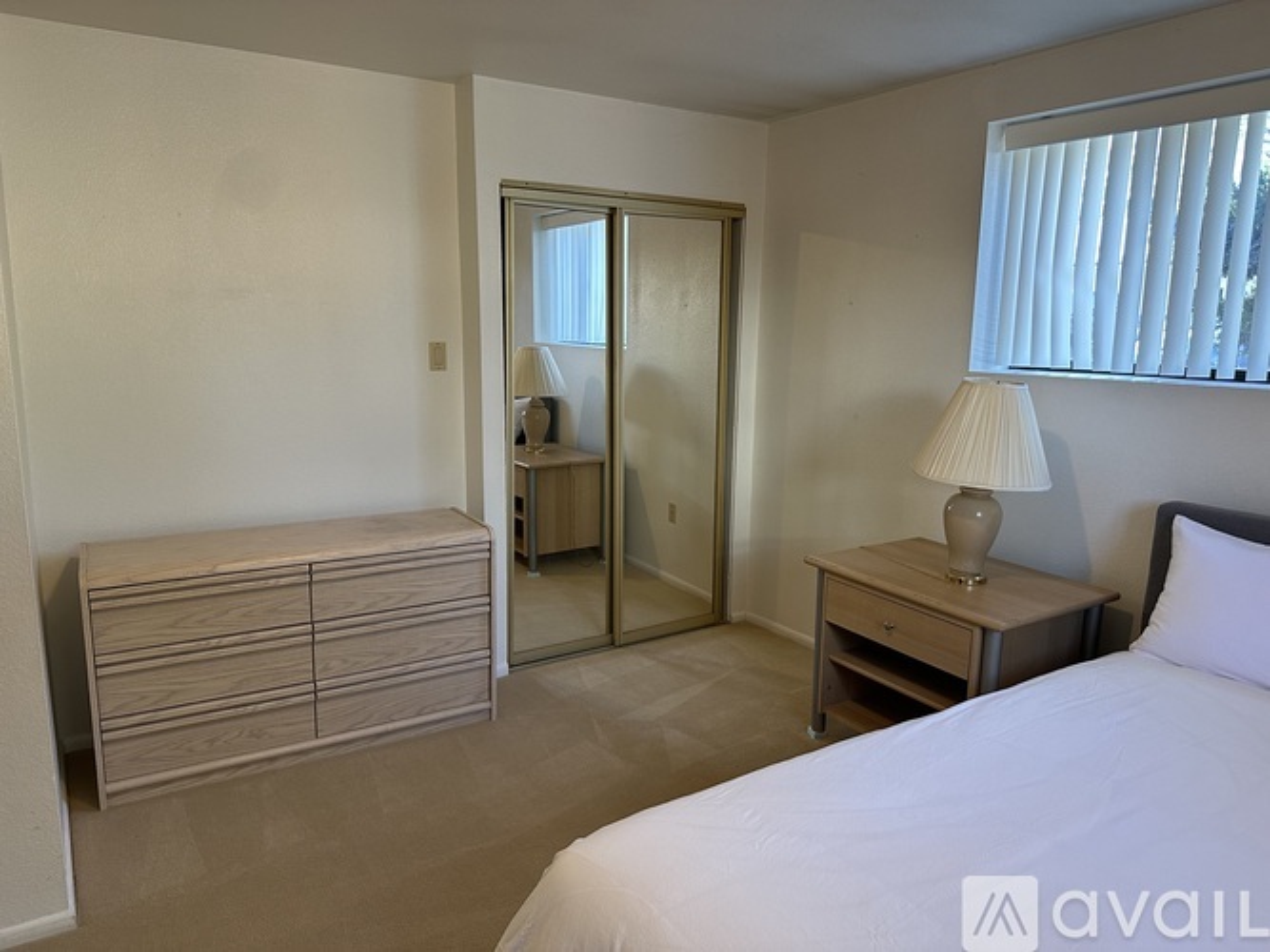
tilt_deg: -9.2
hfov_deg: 71.6
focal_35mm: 24
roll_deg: -0.6
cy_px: 476
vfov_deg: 56.8
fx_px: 880
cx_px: 635
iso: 200
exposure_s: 1/120
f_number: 1.78
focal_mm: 6.86
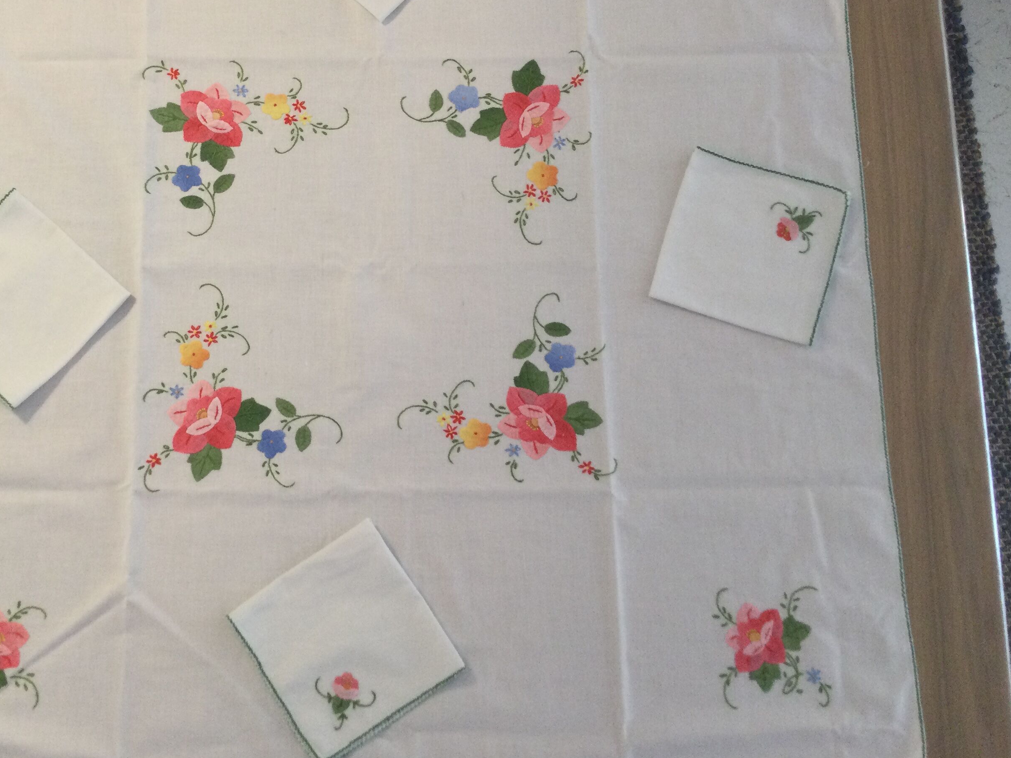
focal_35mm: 42
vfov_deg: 34.2
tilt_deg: -79.1
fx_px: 1227
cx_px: 402
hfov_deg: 44.5
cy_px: 302
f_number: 2.4
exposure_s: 1/33
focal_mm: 3.3
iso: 100
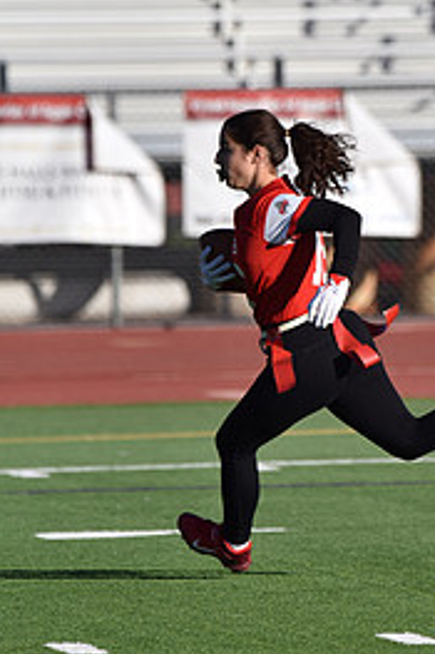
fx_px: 12413
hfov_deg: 2.0
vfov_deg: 3.0
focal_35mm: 684
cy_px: 241
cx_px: 350
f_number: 6
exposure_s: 1/1000
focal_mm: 400
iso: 140
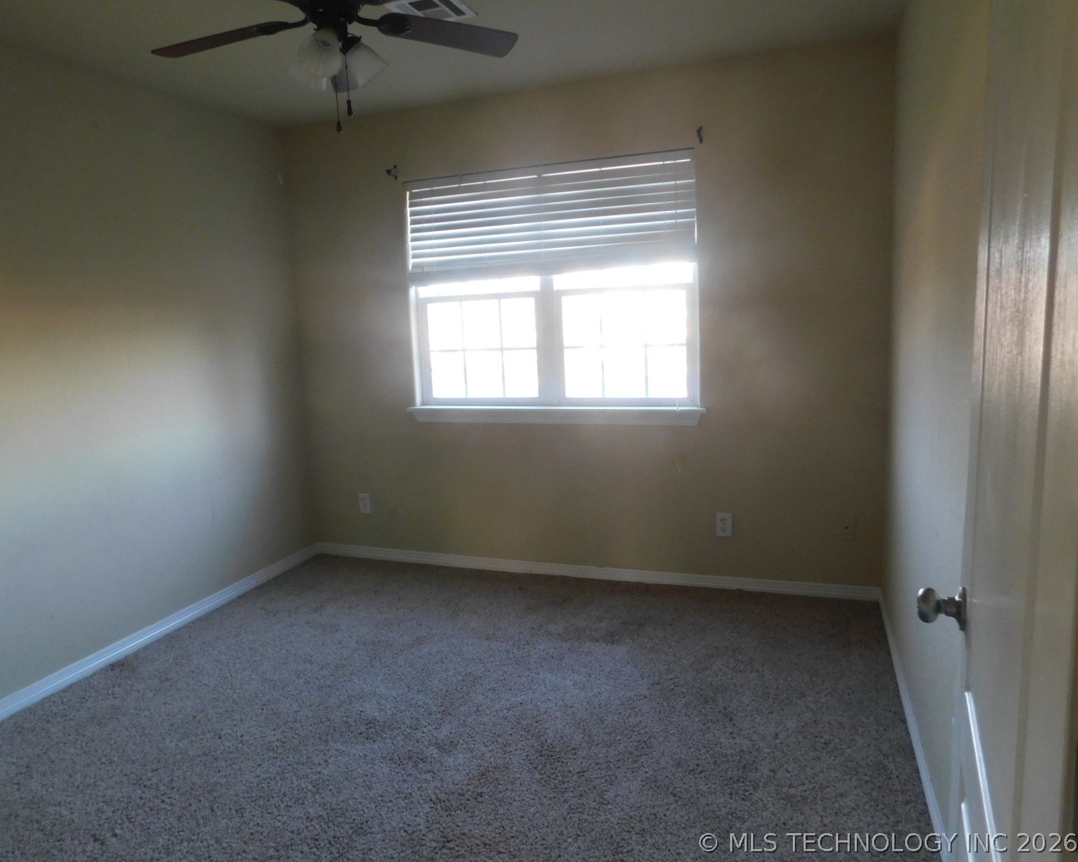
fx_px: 766
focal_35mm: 24
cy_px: 431
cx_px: 508
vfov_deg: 58.8
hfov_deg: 70.2
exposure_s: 1/30
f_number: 3
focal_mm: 4
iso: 280
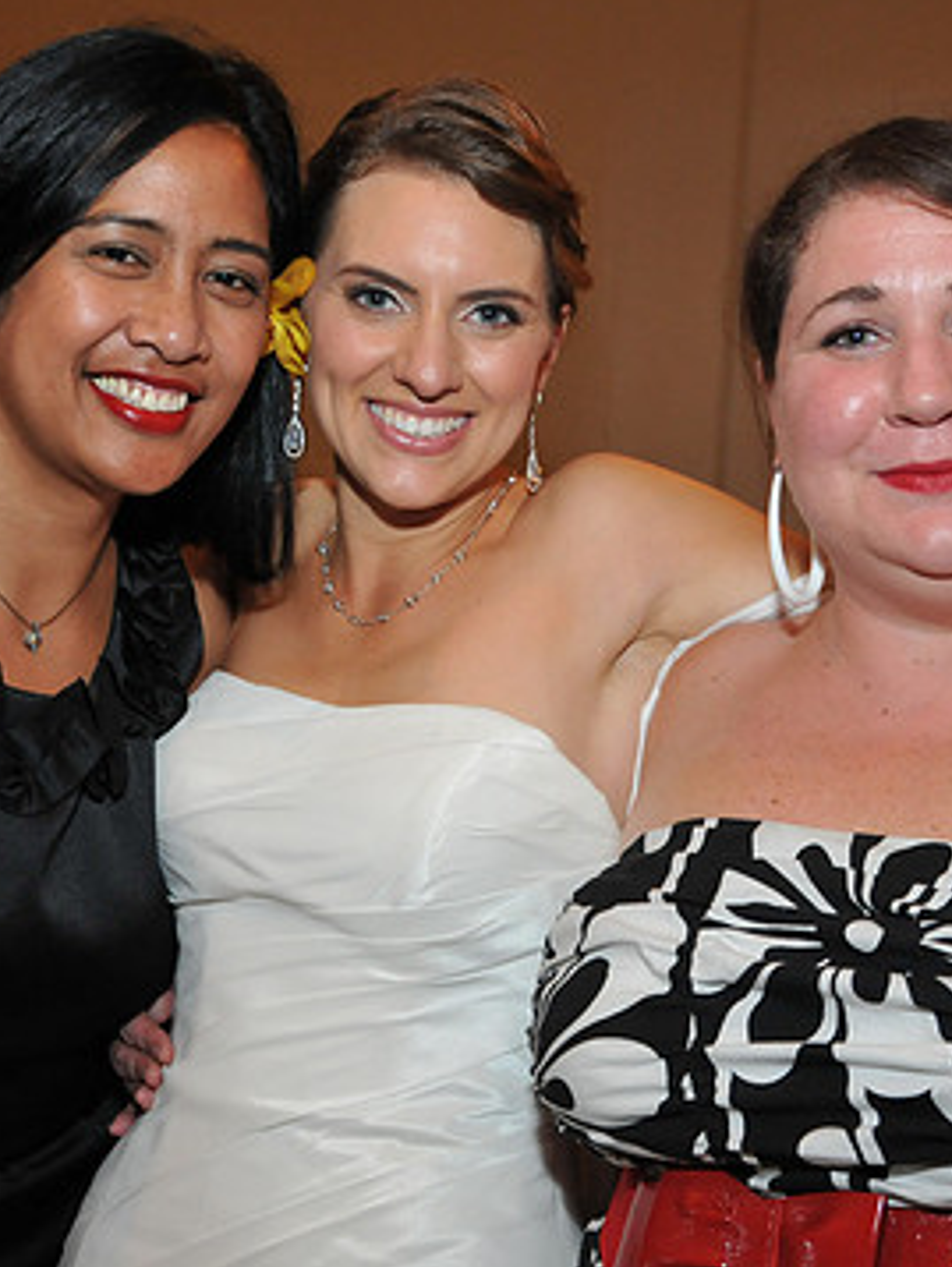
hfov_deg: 21.0
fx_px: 2564
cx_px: 432
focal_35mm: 70
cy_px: 589
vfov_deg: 27.8
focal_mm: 30
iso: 800
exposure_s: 1/25
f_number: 4.2
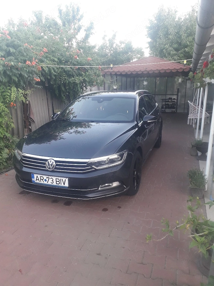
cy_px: 143
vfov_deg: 65.3
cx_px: 107
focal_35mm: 27
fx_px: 223
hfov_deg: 51.4
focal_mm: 3.6
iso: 80
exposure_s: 1/50
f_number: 1.9
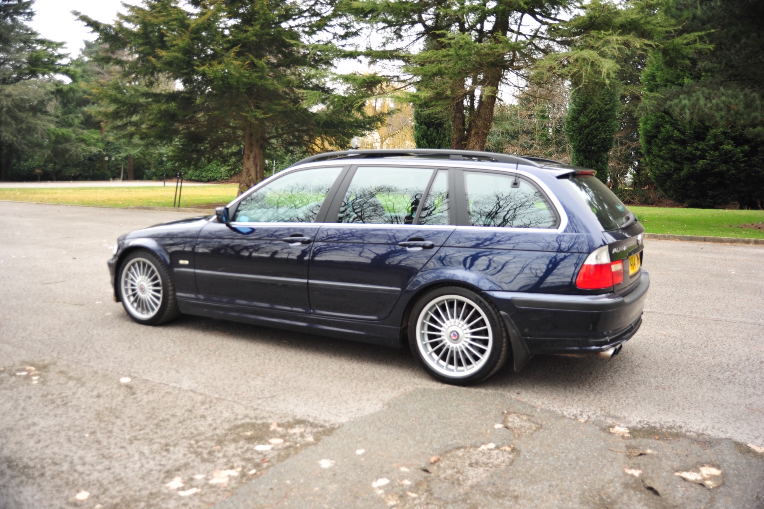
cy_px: 254
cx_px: 382
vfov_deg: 42.3
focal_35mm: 31
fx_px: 658
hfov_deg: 60.3
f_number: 4
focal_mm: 31
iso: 200
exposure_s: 1/60
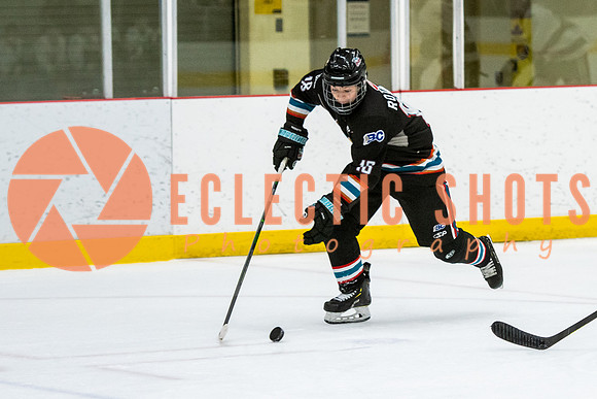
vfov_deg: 5.6
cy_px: 158
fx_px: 4099
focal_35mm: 247
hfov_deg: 8.3
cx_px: 398
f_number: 2.8
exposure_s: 1/640
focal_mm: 112
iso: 1600
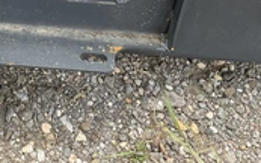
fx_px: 505
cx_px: -6
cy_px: -38
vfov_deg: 17.4
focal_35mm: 71
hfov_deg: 27.2
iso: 20
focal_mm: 3
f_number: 1.8
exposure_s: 1/174
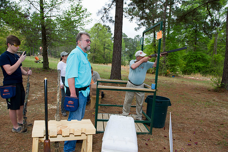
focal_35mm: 24
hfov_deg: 73.8
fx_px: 152
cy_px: 76
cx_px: 114
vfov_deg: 53.1
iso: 320
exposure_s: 1/250
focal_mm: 24
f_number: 5.6
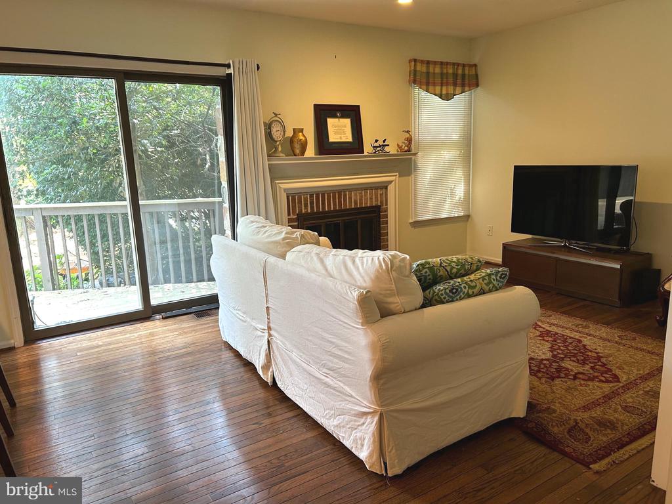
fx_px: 505
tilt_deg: -11.4
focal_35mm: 26
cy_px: 252
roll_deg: +2.3
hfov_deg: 67.3
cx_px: 336
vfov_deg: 53.1
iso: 125
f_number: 1.5
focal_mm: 5.7
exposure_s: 1/60
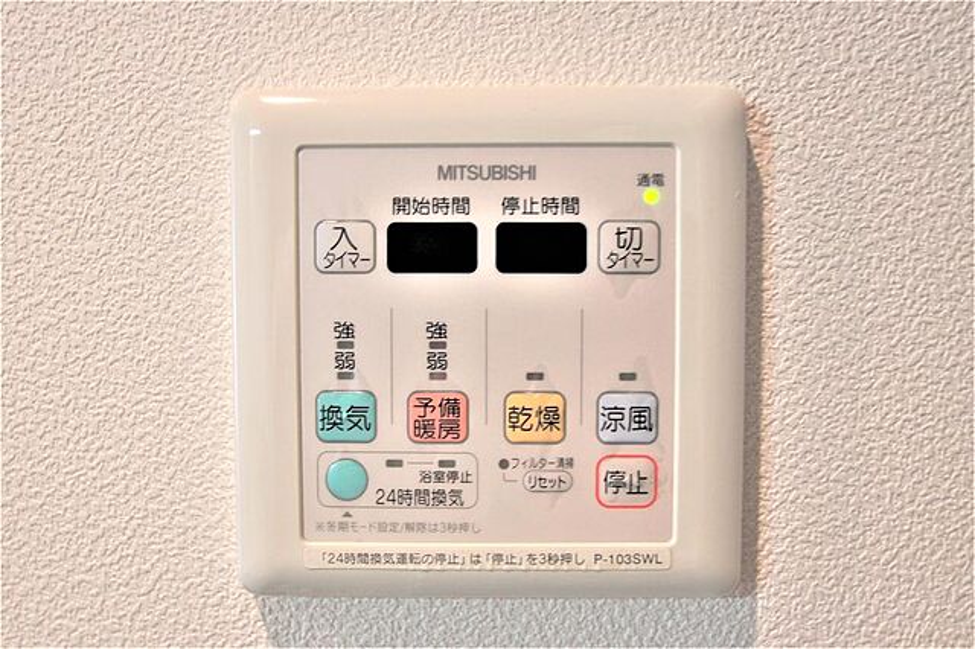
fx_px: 974
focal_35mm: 36
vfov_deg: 36.8
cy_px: 324
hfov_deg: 53.2
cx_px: 488
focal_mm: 24
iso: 320
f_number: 4.5
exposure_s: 1/40
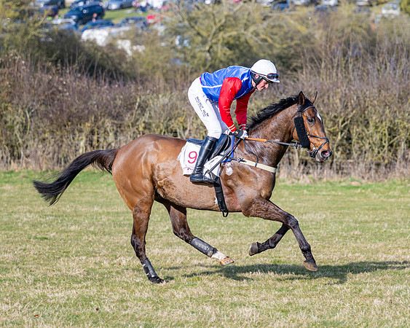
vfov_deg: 7.8
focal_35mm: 198
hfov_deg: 9.8
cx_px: 218
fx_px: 2400
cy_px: 163
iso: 100
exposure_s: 1/1250
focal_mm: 110
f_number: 2.8
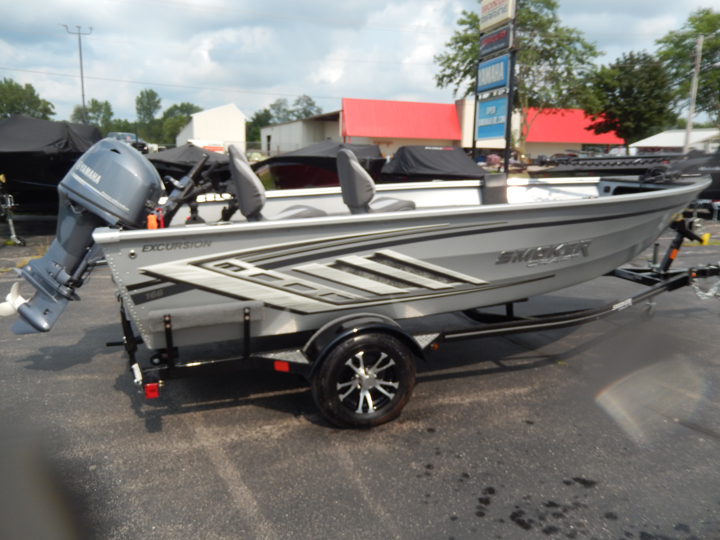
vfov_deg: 49.7
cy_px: 270
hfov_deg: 63.4
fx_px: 582
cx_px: 360
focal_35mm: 28
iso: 125
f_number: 3.6
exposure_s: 1/1000
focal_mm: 5.1
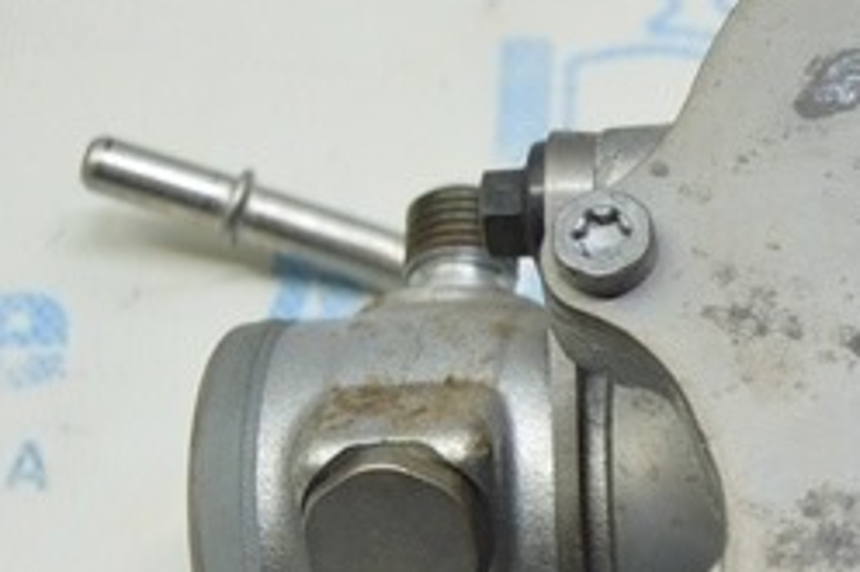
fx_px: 3247
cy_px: 491
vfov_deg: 10.0
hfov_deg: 14.7
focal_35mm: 136
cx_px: 988
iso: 400
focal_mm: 22
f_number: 3.8
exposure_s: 1/40
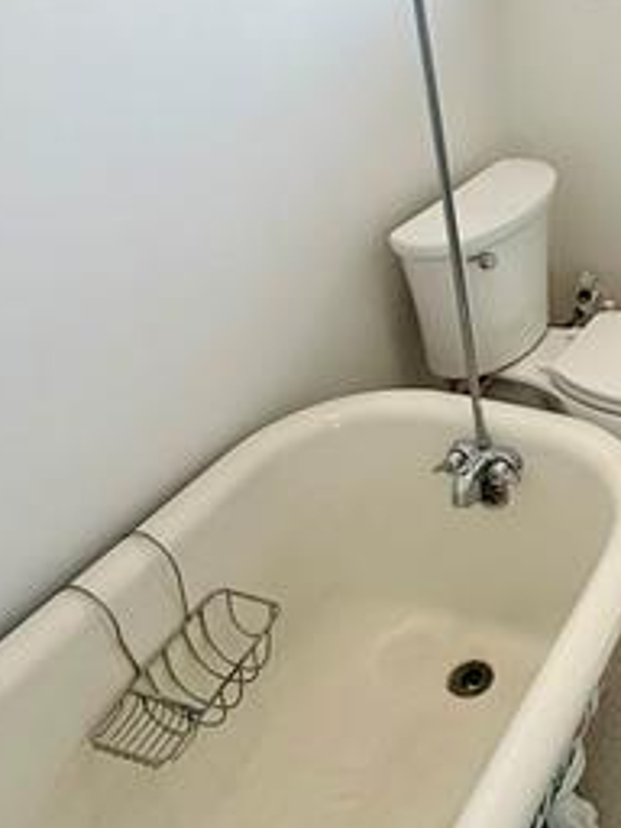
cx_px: 650
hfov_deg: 31.2
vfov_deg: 41.9
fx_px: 1005
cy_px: 116
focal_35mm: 42
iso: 64
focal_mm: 2.22
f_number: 2.2
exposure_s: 1/178
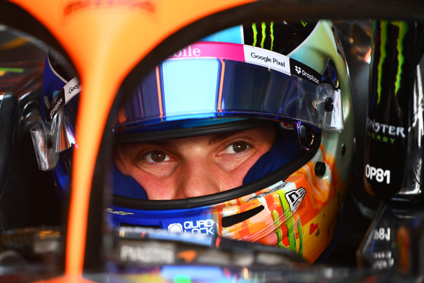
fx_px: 6596
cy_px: 142
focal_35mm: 560
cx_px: 212
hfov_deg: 3.7
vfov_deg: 2.5
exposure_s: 1/100
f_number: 5.6
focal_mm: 560
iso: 400
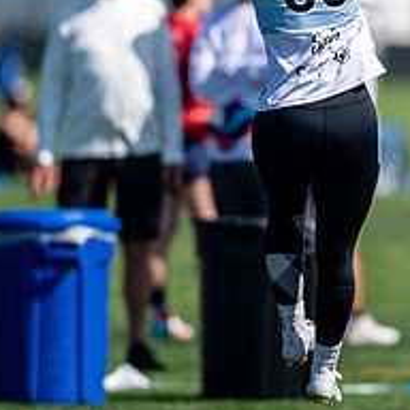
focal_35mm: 1030
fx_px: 13802
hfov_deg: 1.7
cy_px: 155
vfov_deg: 1.7
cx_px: 365
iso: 125
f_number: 3.2
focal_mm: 300
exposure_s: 1/2500
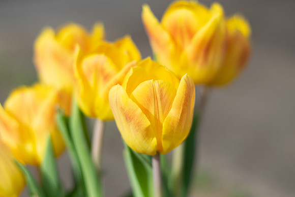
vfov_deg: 18.2
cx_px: 148
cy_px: 98
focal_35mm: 75
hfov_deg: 27.0
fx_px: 615
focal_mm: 50
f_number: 2.2
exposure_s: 1/4000
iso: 200
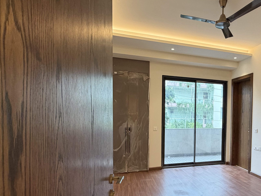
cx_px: 188
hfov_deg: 66.1
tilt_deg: -0.7
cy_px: 124
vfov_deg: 54.2
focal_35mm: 25
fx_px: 188
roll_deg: +1.0
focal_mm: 2.22
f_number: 2.2
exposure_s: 1/100
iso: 250
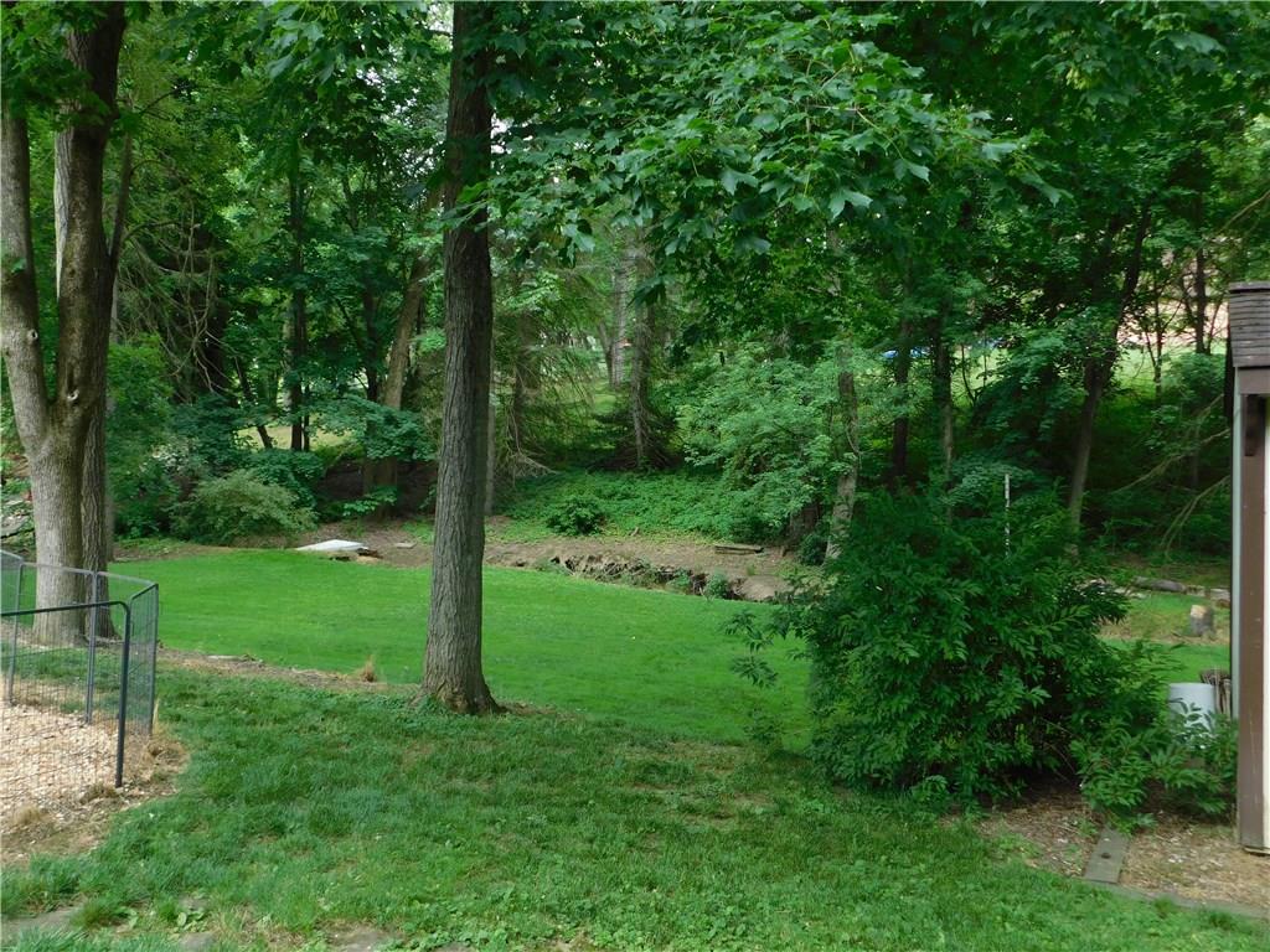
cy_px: 476
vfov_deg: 46.8
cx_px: 635
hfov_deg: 60.0
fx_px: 1101
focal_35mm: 30
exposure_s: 1/100
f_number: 3.2
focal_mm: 5.3
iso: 125
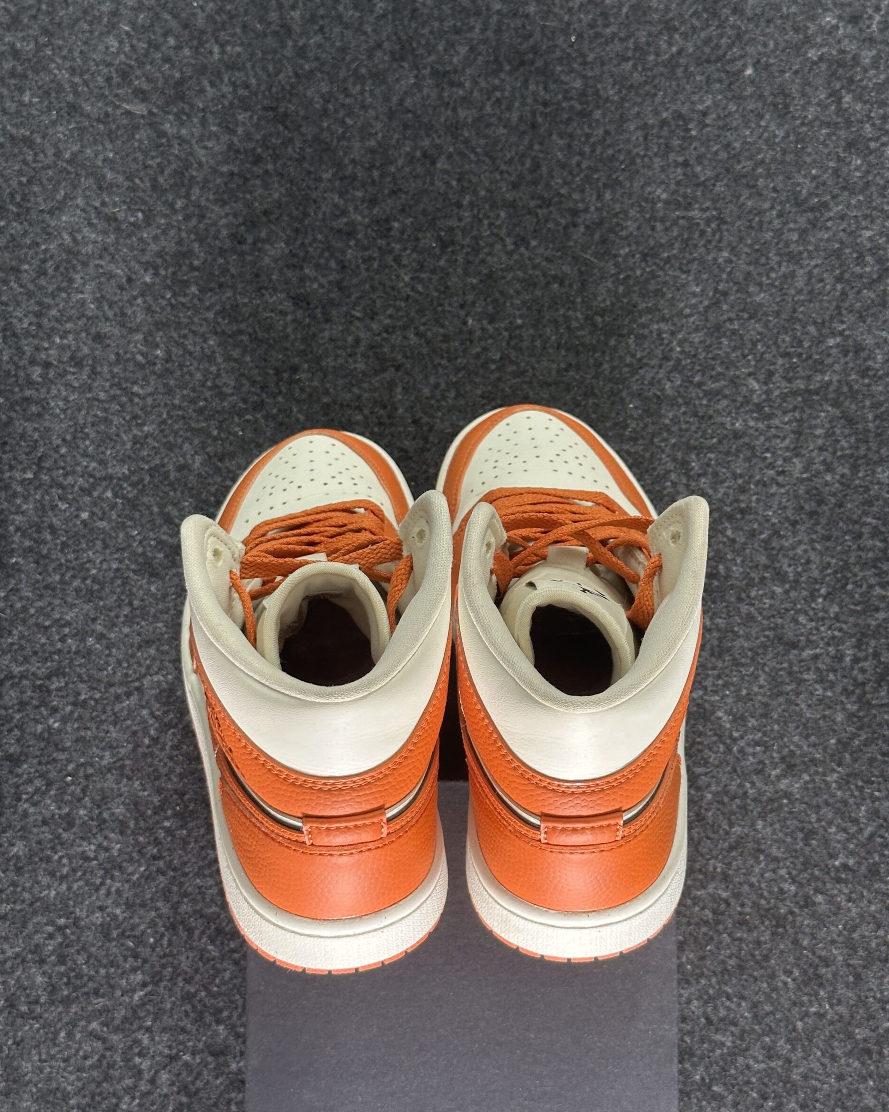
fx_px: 1678
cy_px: 586
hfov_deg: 29.7
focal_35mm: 51
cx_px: 451
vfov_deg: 36.7
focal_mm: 6.86
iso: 160
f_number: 1.78
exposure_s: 1/50
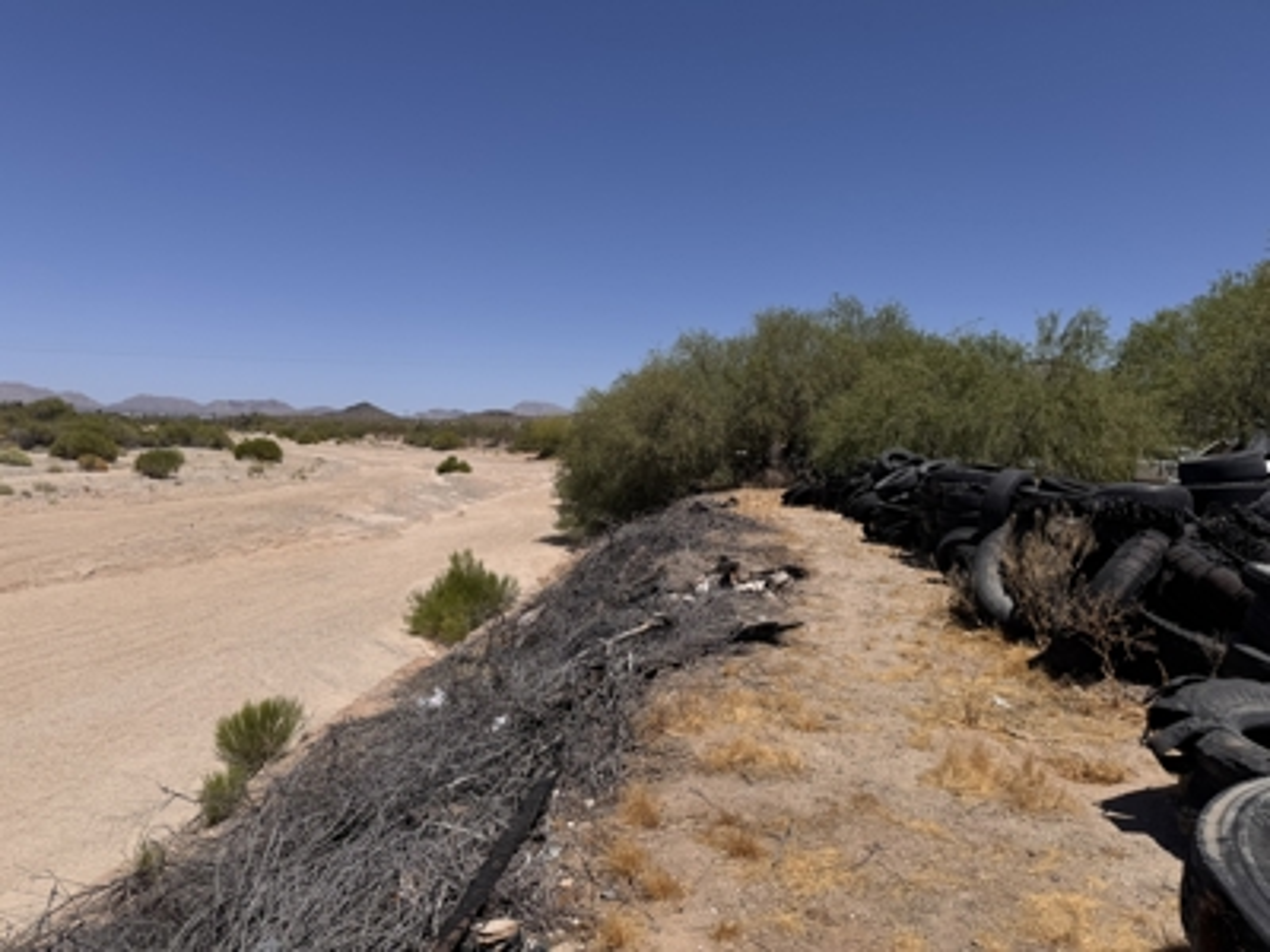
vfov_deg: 56.8
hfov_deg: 71.6
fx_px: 881
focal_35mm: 24
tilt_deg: -3.5
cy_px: 476
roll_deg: -2.7
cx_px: 635
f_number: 1.78
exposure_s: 1/7937
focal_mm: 6.76
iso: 80
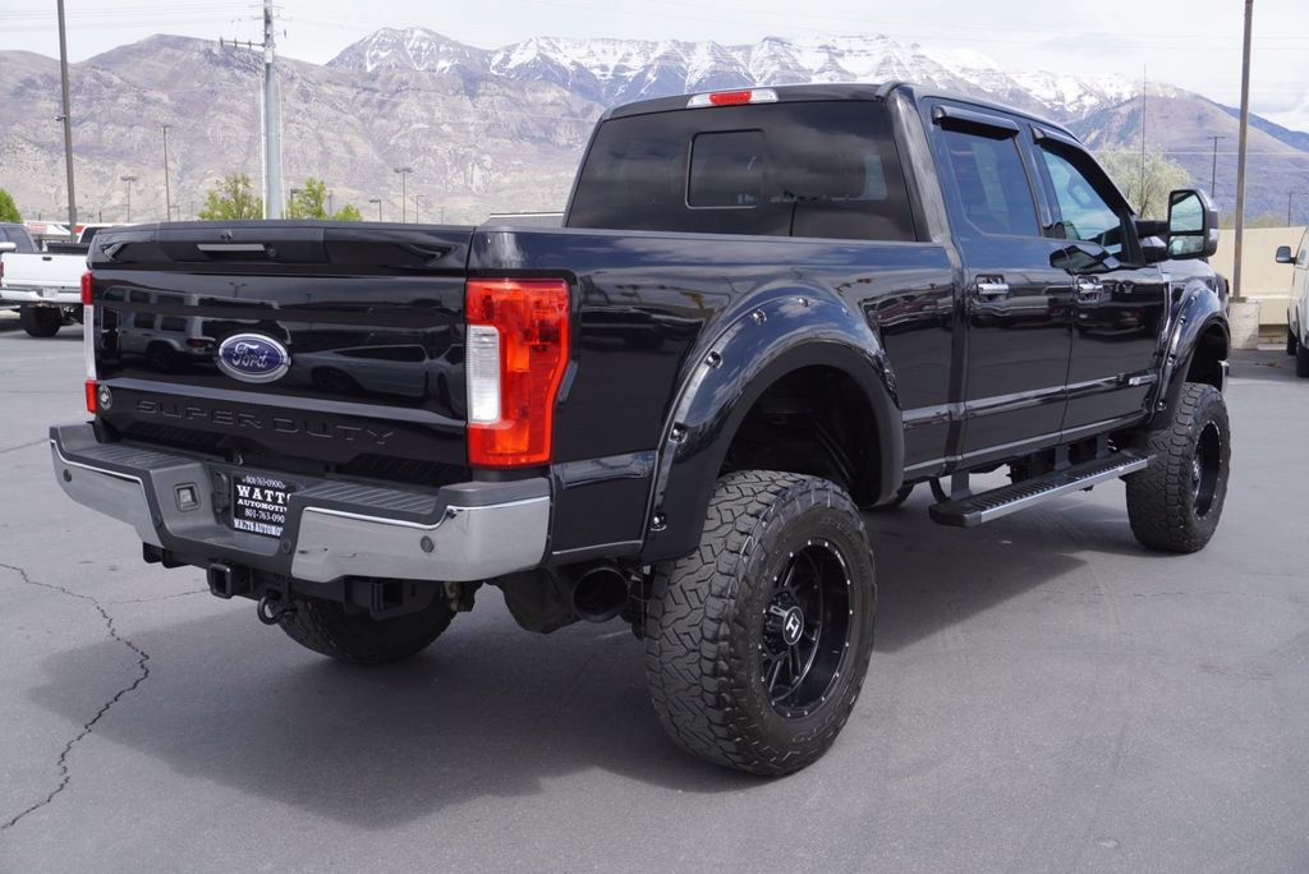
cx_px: 654
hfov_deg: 51.3
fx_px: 1364
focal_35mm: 38
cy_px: 437
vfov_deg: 35.5
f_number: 8
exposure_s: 1/200
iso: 100
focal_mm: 25
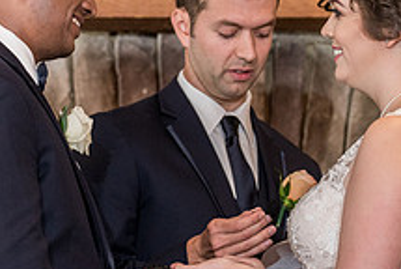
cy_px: 167
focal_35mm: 364
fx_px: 4060
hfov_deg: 5.7
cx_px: 184
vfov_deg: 3.8
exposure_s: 1/100
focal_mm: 126
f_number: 4
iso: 2000
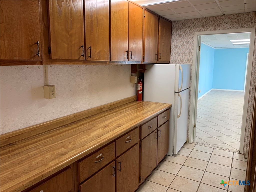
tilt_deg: -10.5
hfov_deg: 67.3
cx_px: 128
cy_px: 96
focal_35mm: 26
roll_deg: +0.2
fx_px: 192
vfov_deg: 53.1
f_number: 1.8
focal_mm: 4.25
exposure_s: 1/60
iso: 64
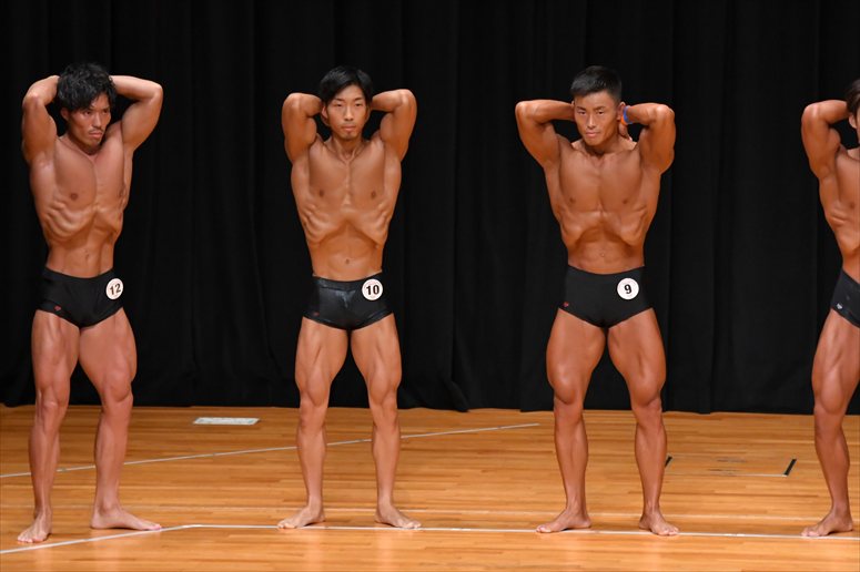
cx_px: 430
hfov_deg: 7.6
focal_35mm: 270
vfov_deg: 5.1
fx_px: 6447
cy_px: 286
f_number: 5.6
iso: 4000
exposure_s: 1/400
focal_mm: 180
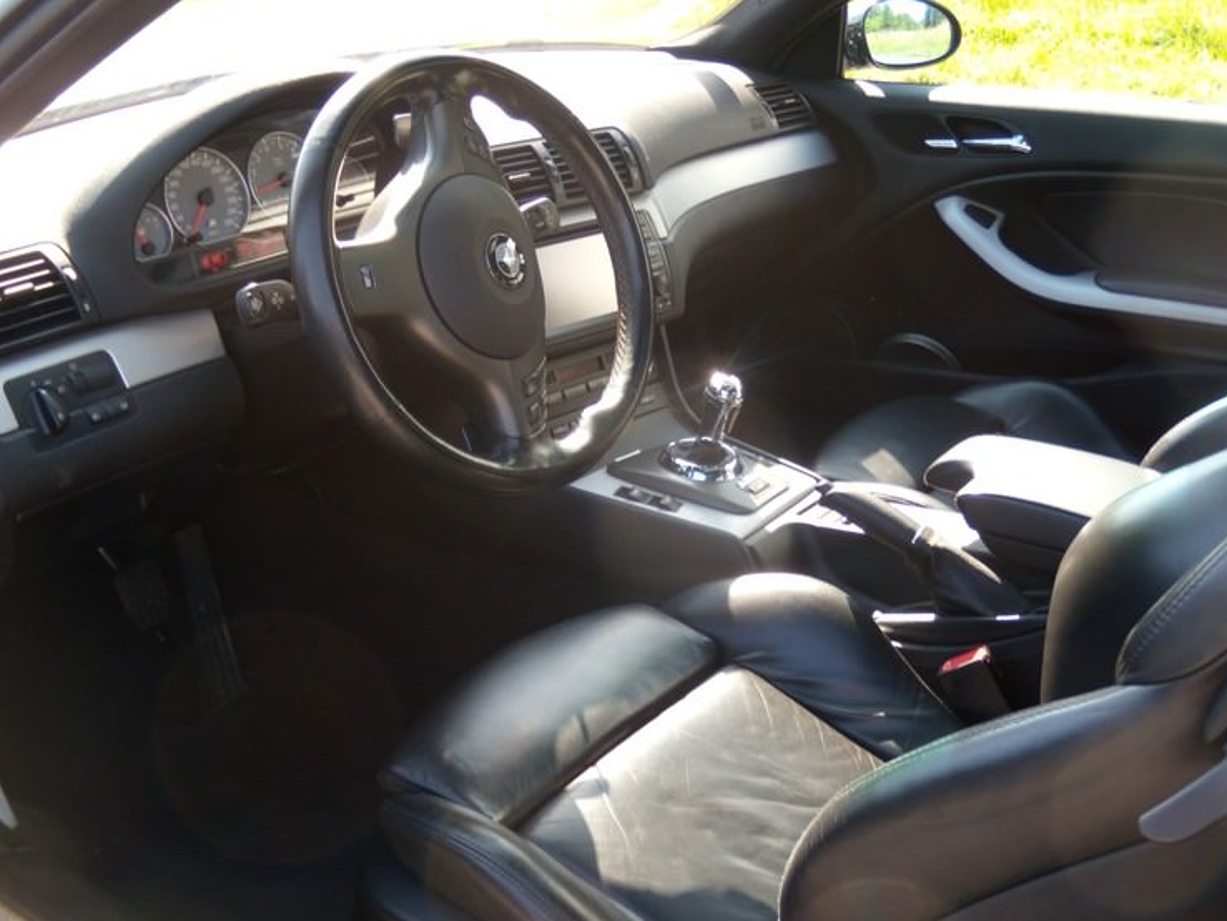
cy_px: 470
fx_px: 1383
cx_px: 597
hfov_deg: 47.8
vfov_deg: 36.8
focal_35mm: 39
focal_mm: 6.4
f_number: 3.6
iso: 80
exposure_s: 1/60
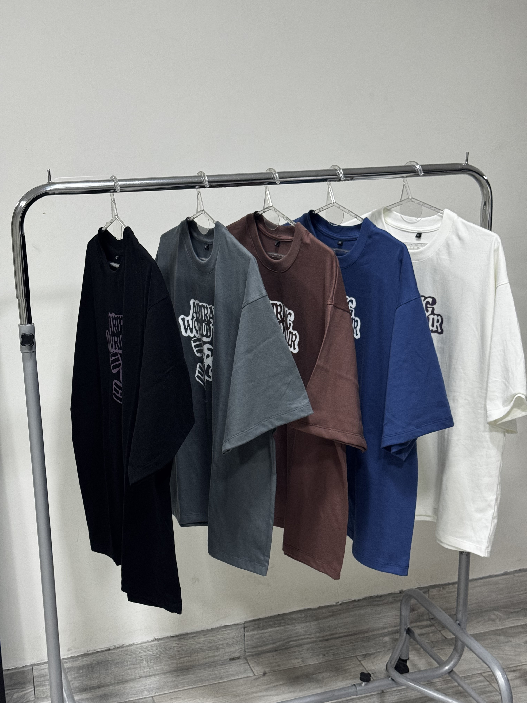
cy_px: 352
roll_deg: +2.7
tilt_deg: -14.8
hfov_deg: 30.3
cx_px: 264
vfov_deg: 39.7
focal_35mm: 48
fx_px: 974
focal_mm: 6.76
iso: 160
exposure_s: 1/50
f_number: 1.78
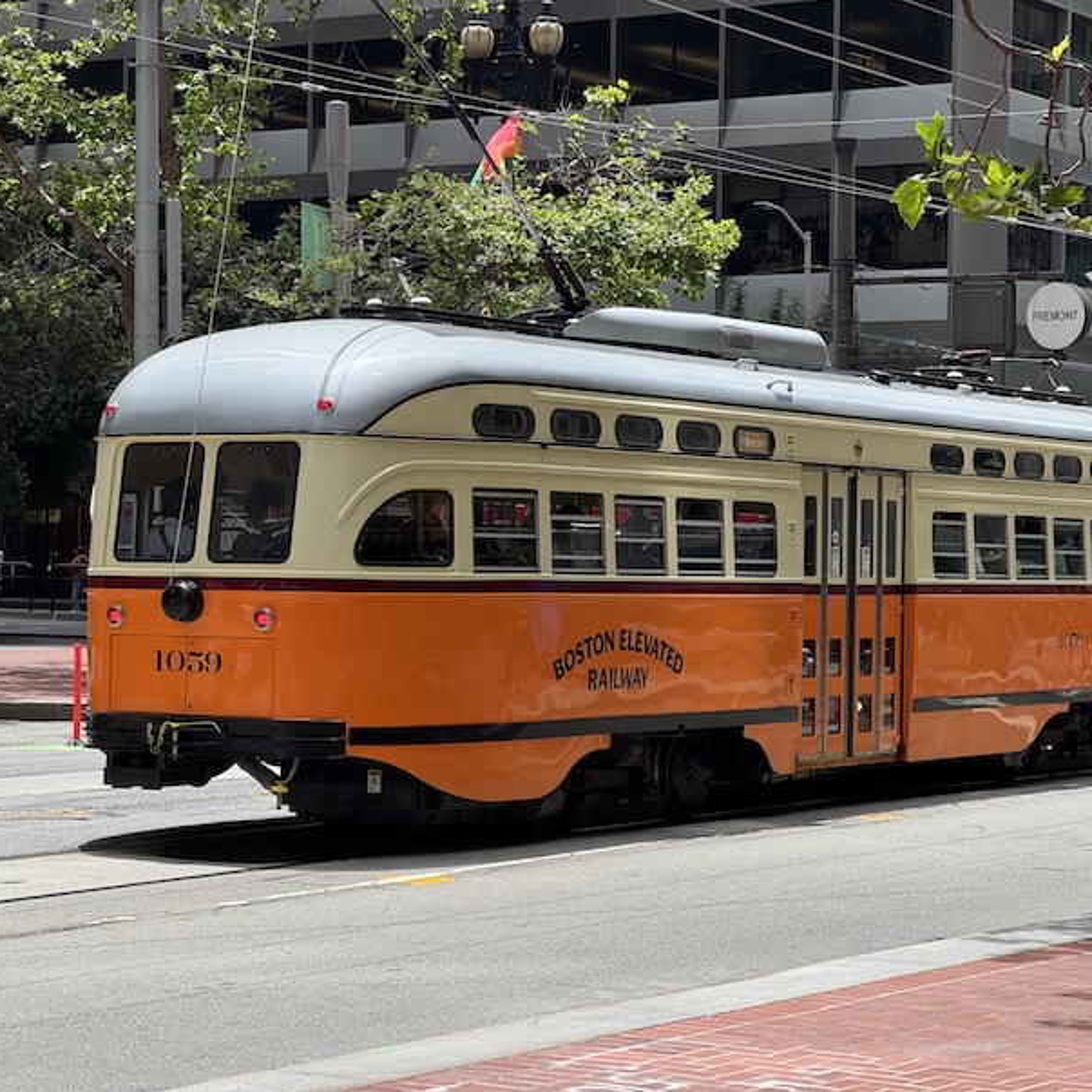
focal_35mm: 91
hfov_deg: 19.1
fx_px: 3248
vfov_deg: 19.1
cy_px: 546
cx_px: 663
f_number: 2.8
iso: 25
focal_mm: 9
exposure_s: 1/408
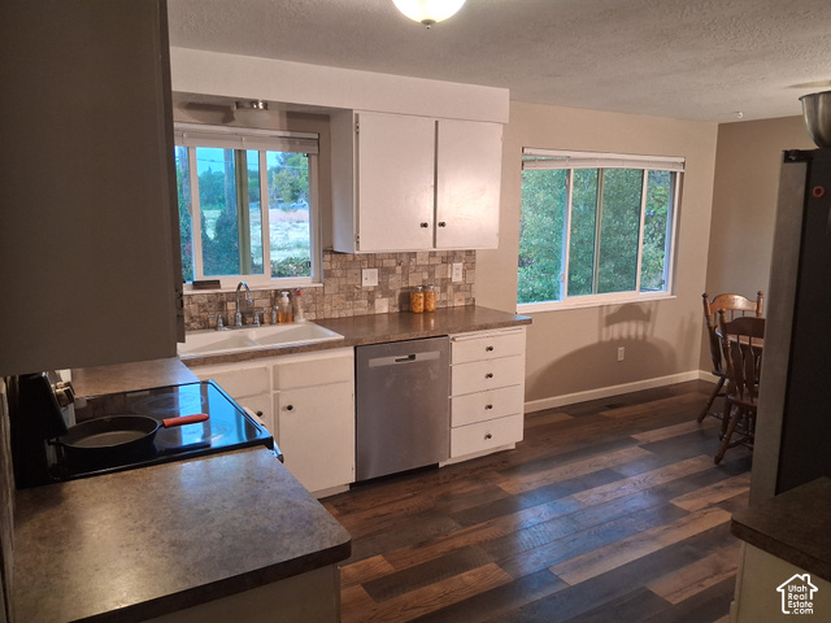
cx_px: 416
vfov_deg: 53.1
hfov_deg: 67.3
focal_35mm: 26
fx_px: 624
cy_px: 312
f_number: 1.8
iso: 250
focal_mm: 3.98
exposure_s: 1/60
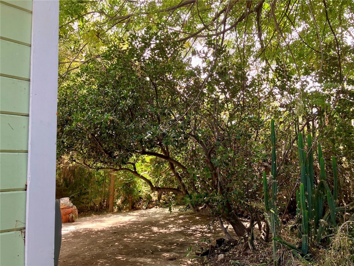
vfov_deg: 49.7
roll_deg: +2.1
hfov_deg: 63.4
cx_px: 177
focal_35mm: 28
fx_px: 286
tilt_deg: +7.8
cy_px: 133
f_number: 1.8
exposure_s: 1/132
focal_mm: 3.99
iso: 40
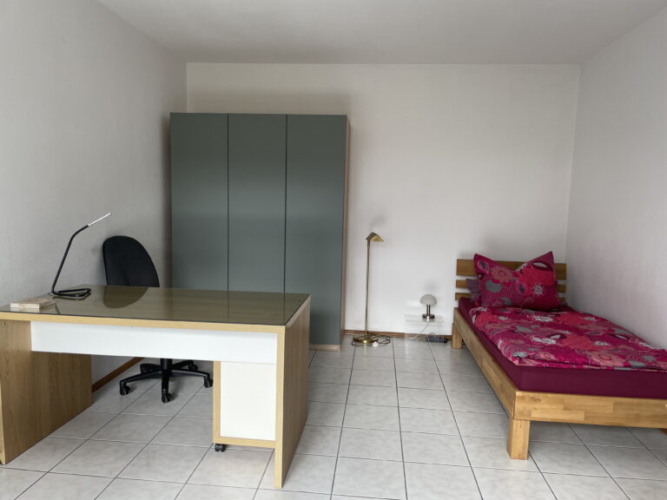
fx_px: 501
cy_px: 250
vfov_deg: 53.1
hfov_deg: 67.3
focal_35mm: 26
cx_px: 334
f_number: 1.6
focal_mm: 4.2
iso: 32
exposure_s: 1/129
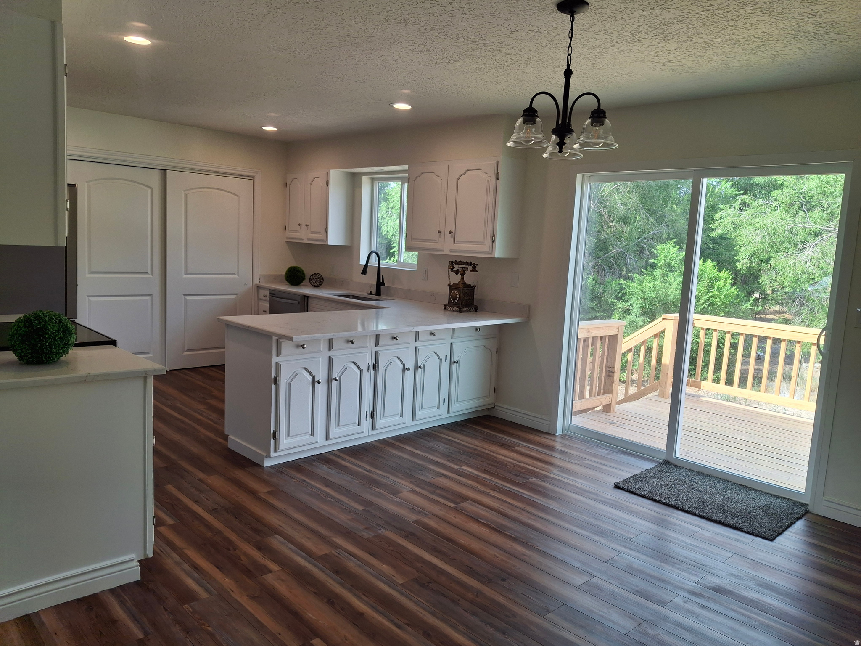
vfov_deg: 54.9
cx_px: 430
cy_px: 323
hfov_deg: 69.4
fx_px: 622
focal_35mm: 25
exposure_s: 1/128
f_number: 1.8
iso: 25
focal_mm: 4.69
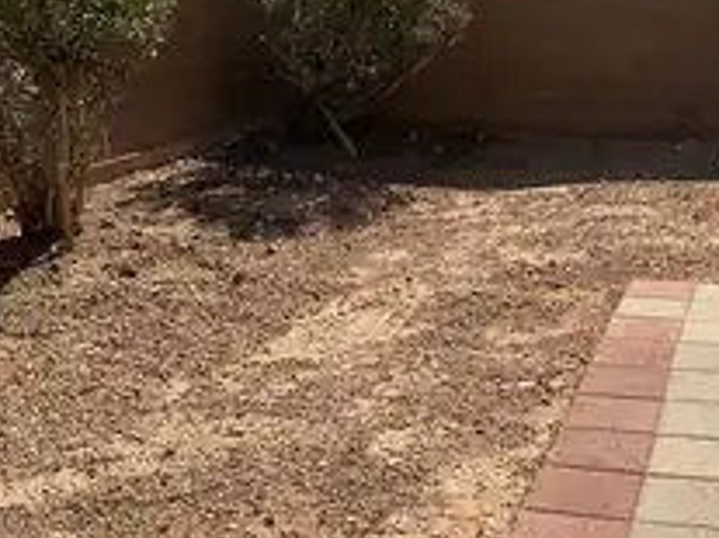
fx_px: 1162
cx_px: 486
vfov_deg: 25.9
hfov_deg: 34.0
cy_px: 163
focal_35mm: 56
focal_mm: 3
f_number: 1.8
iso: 25
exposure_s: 1/2427
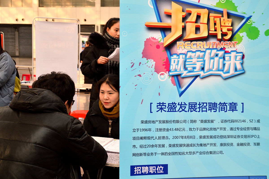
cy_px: 90
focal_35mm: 48
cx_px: 134
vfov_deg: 28.0
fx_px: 358
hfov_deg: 41.1
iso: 200
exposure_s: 1/30
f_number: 7.1
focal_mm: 32
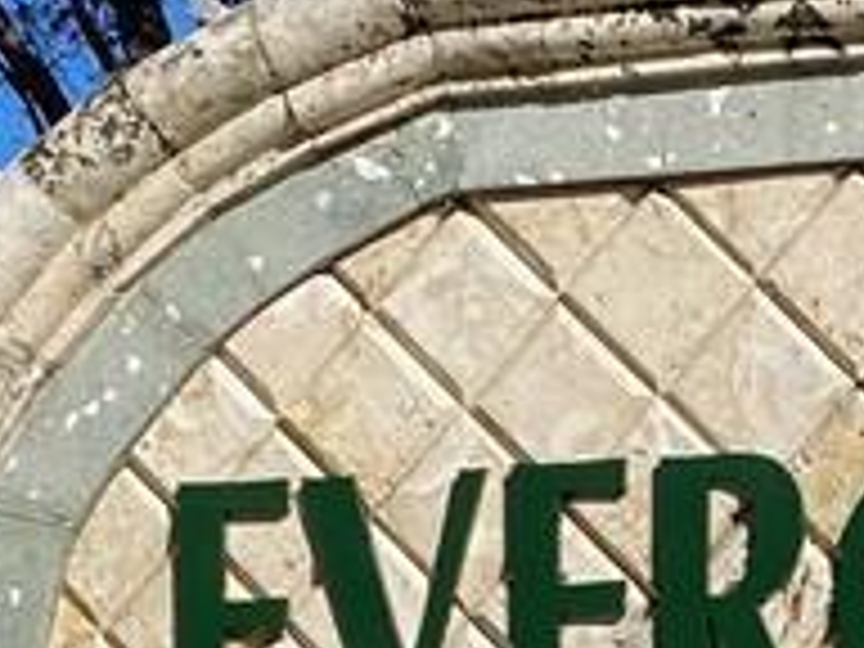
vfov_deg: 10.2
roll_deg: +0.9
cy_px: 1048
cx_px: 972
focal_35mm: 139
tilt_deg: -2.0
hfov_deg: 13.9
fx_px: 3469
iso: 32
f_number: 1.8
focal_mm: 4.25
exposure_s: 1/5236
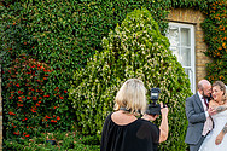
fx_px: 466
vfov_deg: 18.3
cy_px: 111
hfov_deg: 26.4
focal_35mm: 74
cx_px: 208
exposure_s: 1/250
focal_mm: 24
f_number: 4
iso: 500
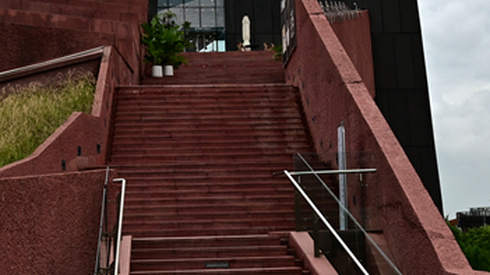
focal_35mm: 86
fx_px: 1117
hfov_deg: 24.7
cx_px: 215
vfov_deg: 14.0
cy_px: 138
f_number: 8
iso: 200
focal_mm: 24
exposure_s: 1/80
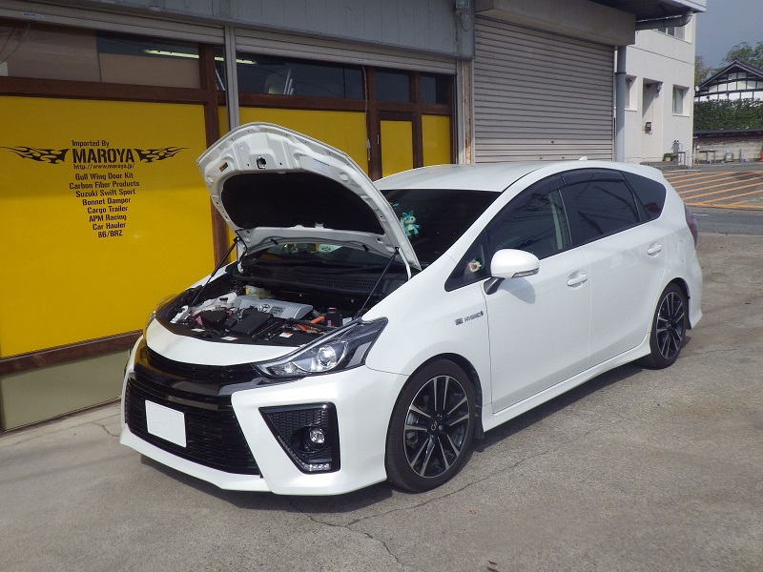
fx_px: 749
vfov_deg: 41.8
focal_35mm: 34
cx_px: 382
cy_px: 286
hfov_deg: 54.0
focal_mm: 6.1
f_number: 4.6
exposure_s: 1/1000
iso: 125
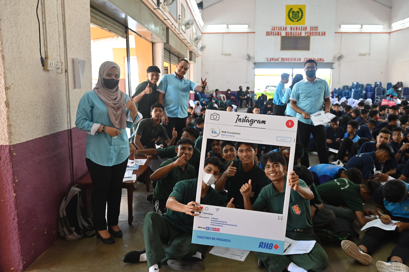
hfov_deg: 63.7
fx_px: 329
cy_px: 136
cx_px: 204
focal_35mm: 29
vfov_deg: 44.9
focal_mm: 29
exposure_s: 1/100
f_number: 3.5
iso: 800
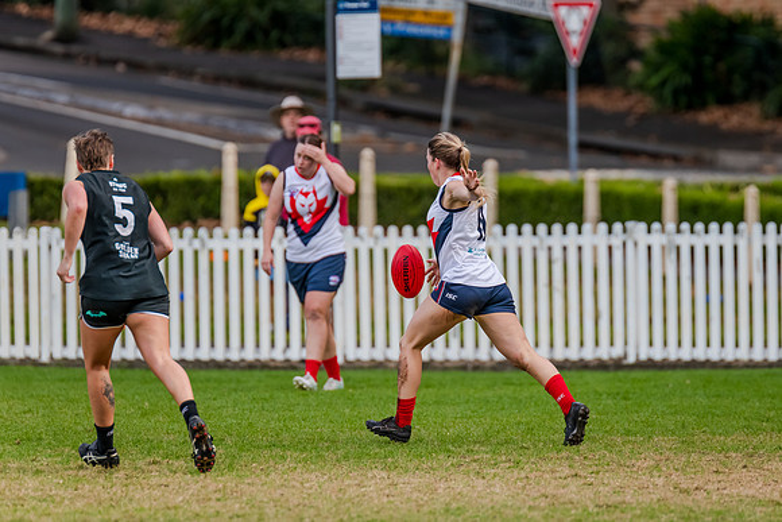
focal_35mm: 486
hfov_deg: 4.2
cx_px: 438
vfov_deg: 2.8
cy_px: 237
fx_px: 10557
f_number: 5
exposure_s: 1/1600
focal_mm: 420
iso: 800
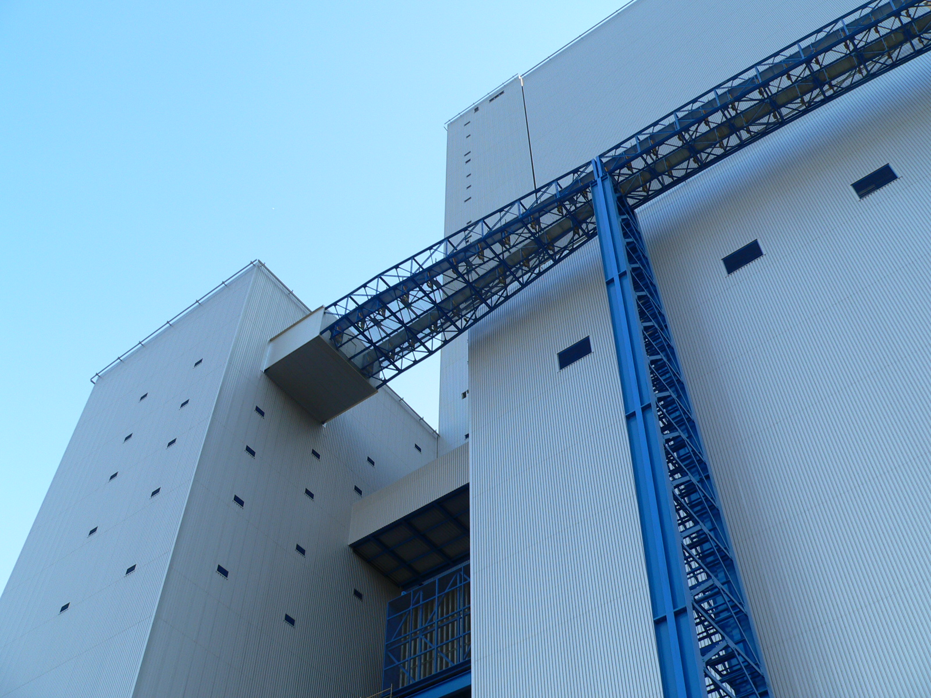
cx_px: 466
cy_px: 349
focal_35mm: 36
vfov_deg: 39.7
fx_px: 968
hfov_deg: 51.4
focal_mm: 6
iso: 80
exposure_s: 1/125
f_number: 4
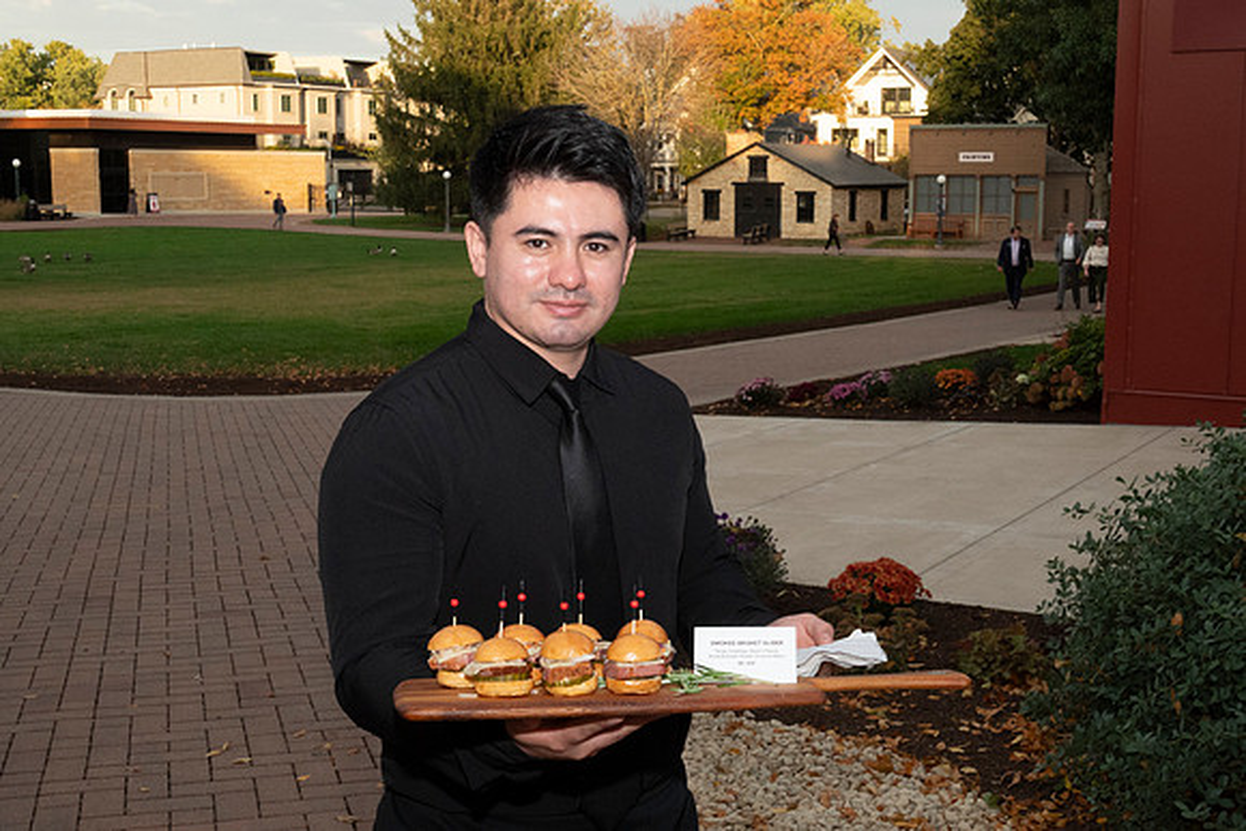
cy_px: 416
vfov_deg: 28.1
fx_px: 1662
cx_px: 623
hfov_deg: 41.1
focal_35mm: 48
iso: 1600
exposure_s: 1/200
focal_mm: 32
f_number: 16
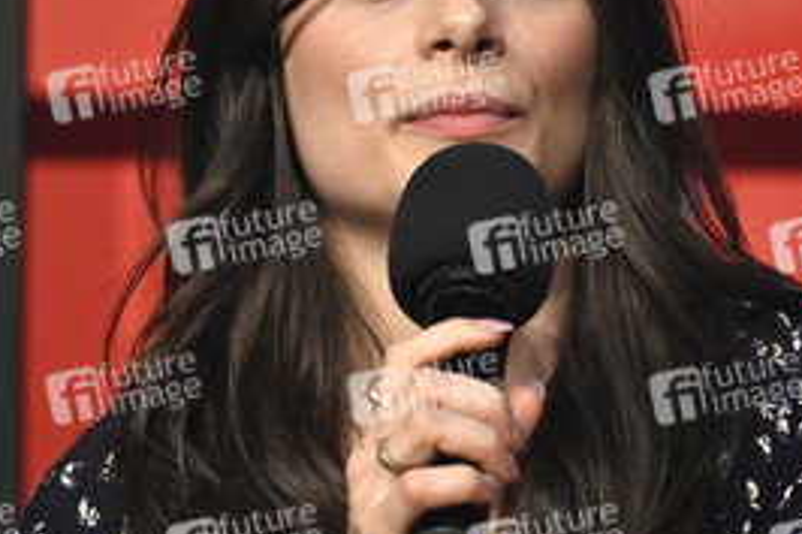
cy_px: 163
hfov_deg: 3.0
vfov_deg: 2.0
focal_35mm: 679
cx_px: 466
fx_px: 15117
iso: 2000
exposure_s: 1/500
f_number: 5
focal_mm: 400
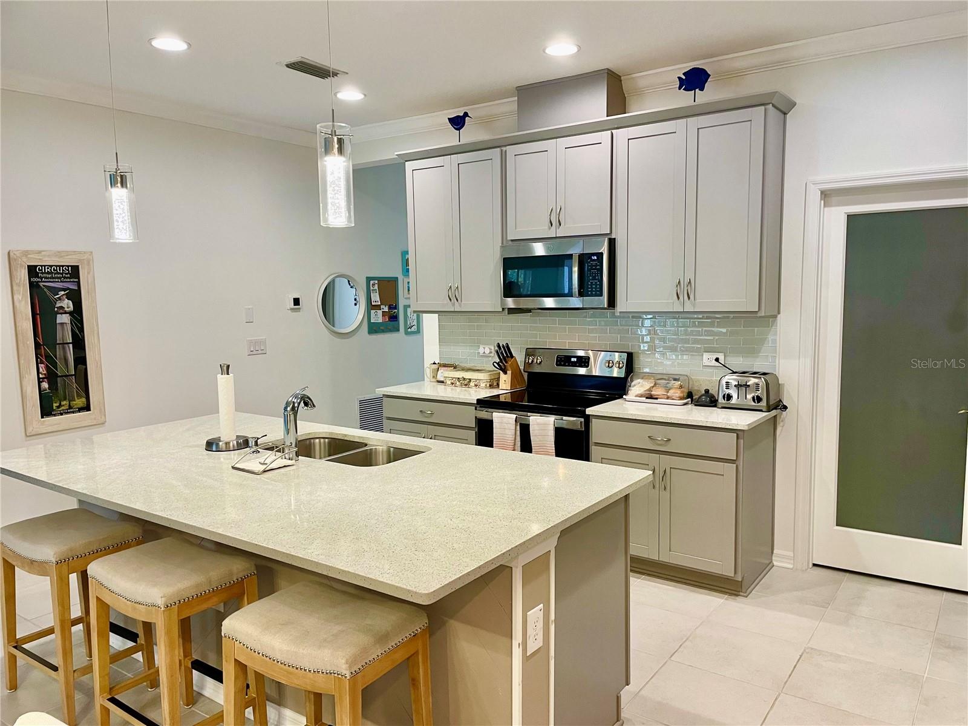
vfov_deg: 53.1
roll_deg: +1.3
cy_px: 363
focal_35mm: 26
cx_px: 484
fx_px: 727
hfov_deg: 67.3
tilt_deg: -6.5
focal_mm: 4.2
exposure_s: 1/60
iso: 100
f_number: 1.6
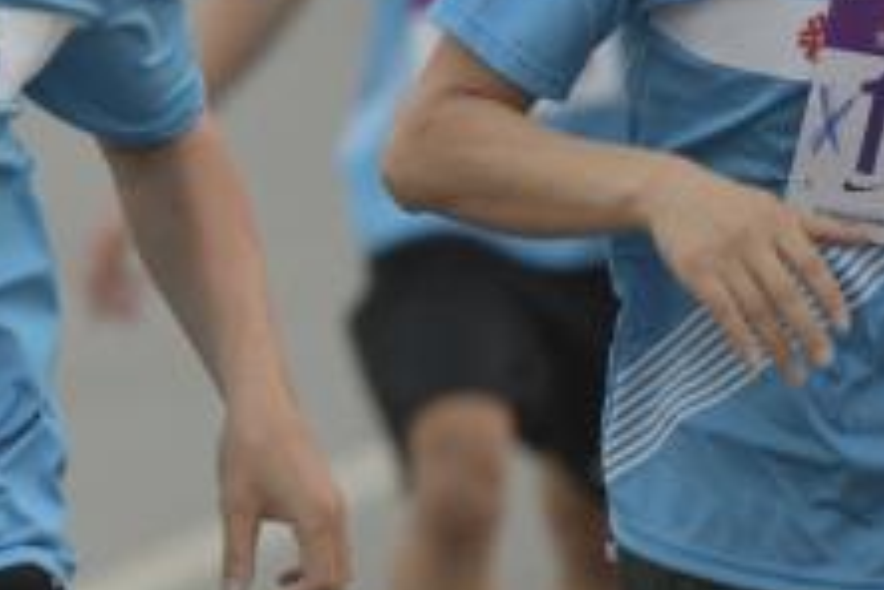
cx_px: -434
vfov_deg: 1.9
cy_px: 175
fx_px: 17703
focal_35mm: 721
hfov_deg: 2.9
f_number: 2.8
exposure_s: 1/400
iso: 1250
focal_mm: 200
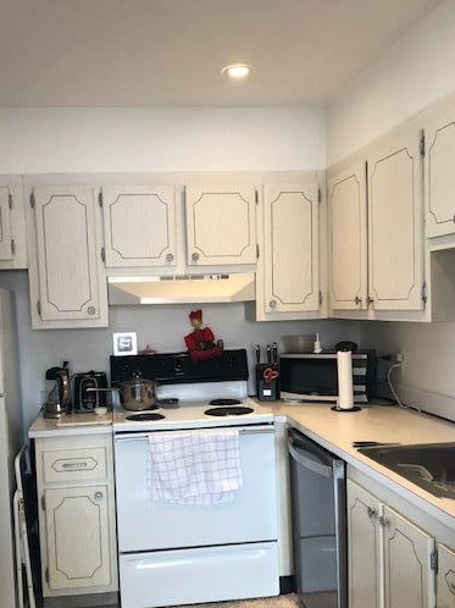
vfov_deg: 51.1
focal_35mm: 36
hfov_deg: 39.5
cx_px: 183
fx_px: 631
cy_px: 361
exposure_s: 1/17
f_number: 1.8
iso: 40
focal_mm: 3.99
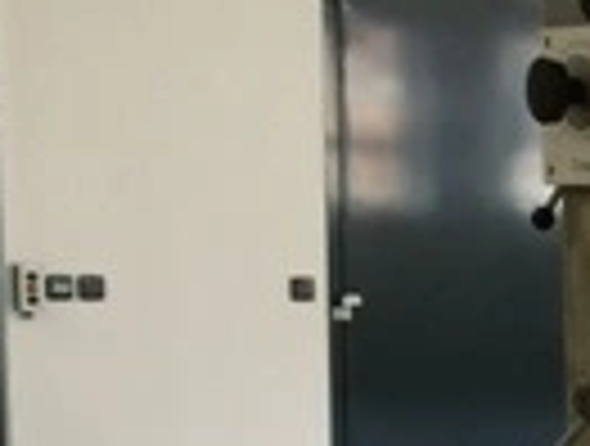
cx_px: 1011
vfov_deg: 9.8
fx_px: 2547
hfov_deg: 12.3
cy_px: 595
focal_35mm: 149
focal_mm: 4.12
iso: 80
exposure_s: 1/30
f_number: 2.2
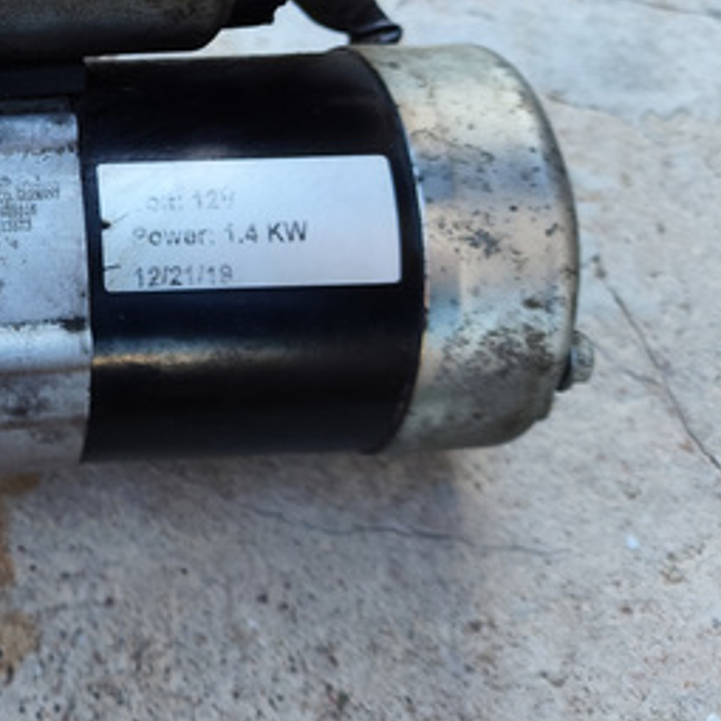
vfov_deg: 32.1
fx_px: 1225
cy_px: 165
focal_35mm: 52
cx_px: -45
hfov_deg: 29.9
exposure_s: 1/100
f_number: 1.79
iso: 80
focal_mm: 4.71
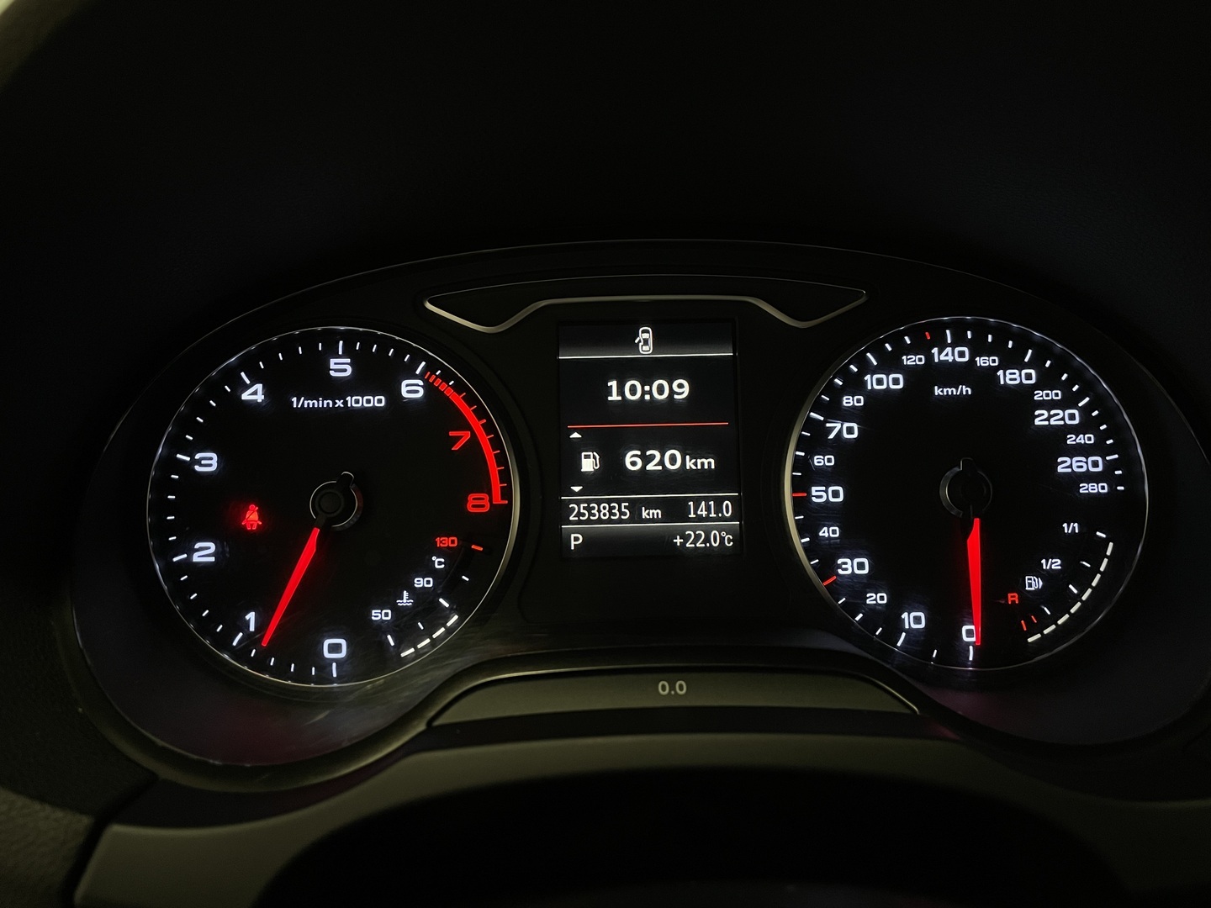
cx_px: 606
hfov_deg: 67.3
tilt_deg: -16.0
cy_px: 454
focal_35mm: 26
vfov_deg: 53.1
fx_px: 910
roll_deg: +1.7
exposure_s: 1/49
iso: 400
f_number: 1.6
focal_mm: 4.2
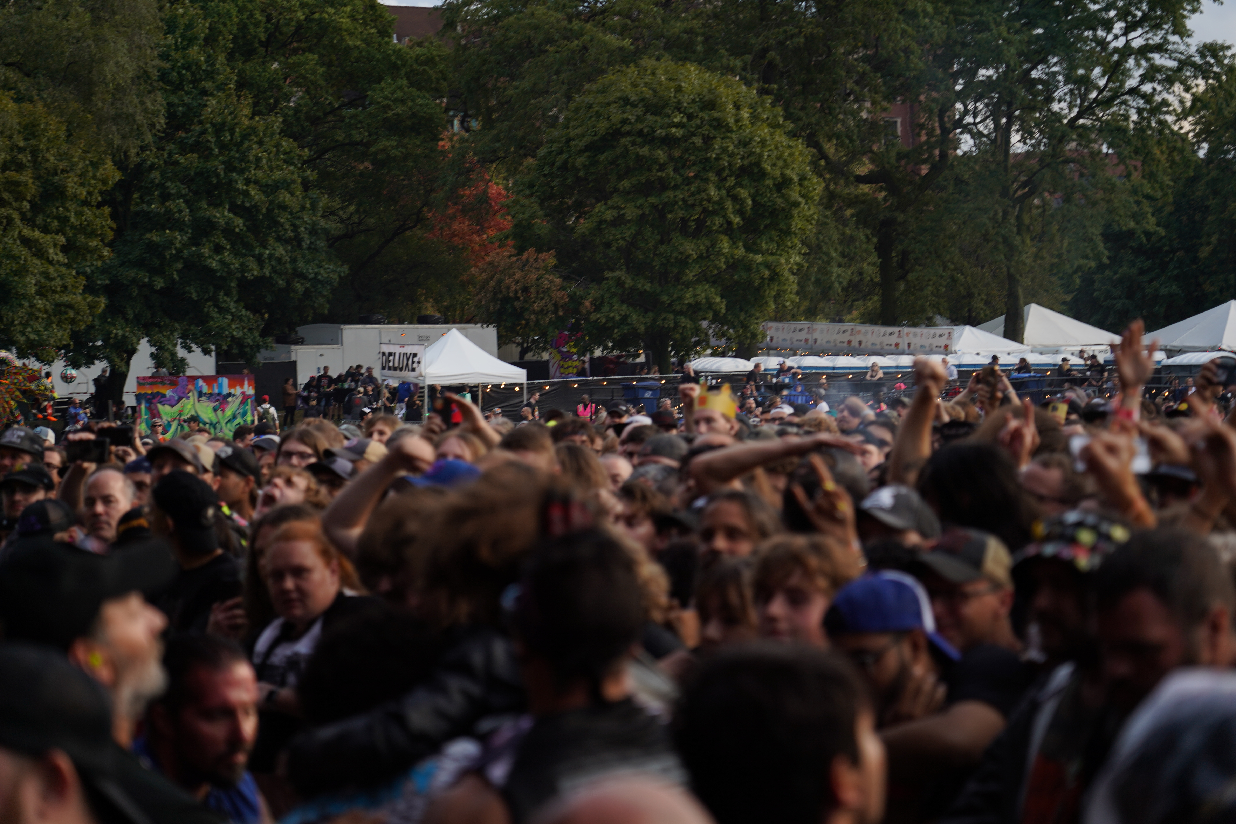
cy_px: 412
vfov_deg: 13.8
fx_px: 3399
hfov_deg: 20.6
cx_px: 618
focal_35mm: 99
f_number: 4.5
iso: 100
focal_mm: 99
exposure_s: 1/125
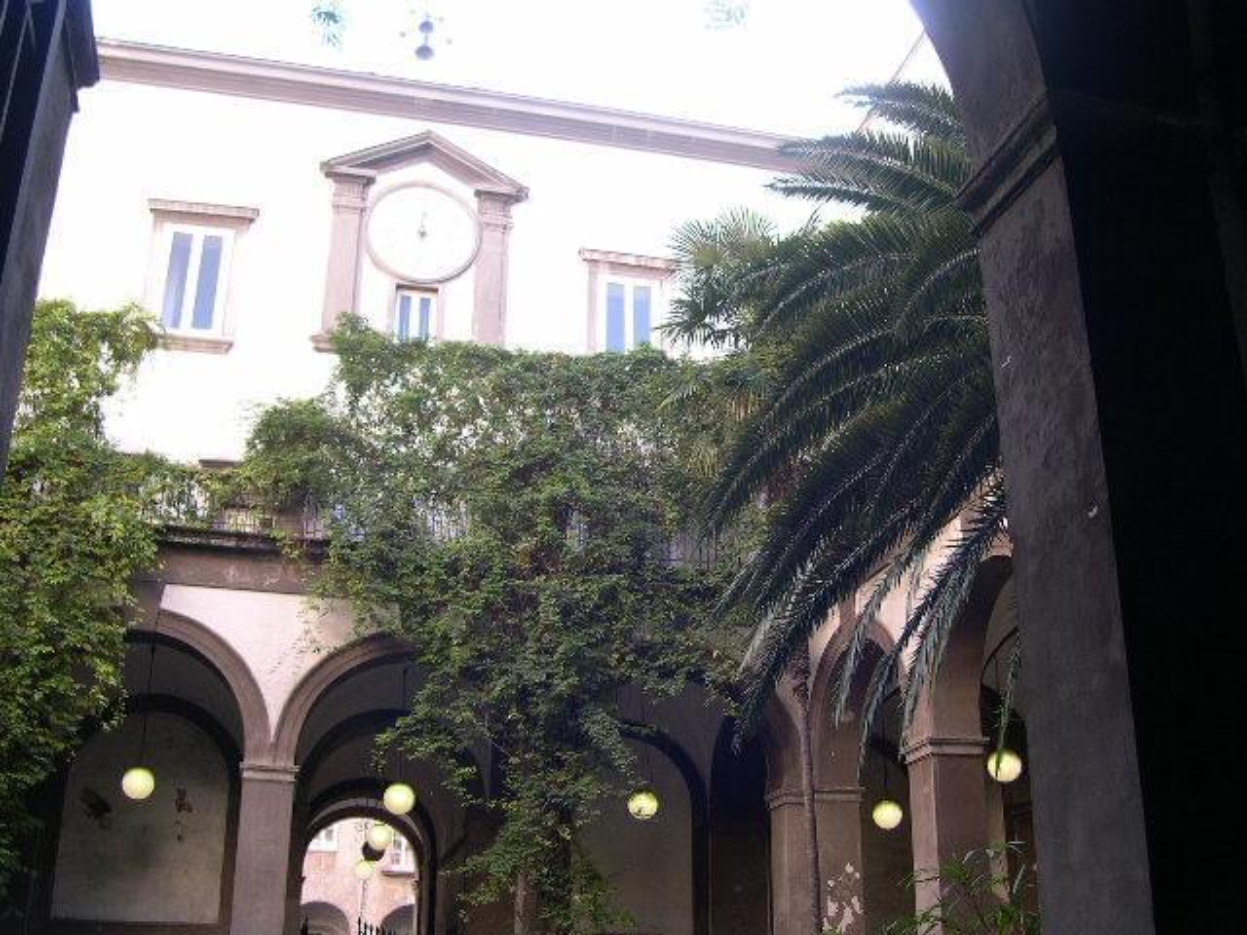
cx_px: 624
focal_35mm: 38
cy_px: 468
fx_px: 1369
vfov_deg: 37.7
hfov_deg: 49.0
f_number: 2.8
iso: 100
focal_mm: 8
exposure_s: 1/73
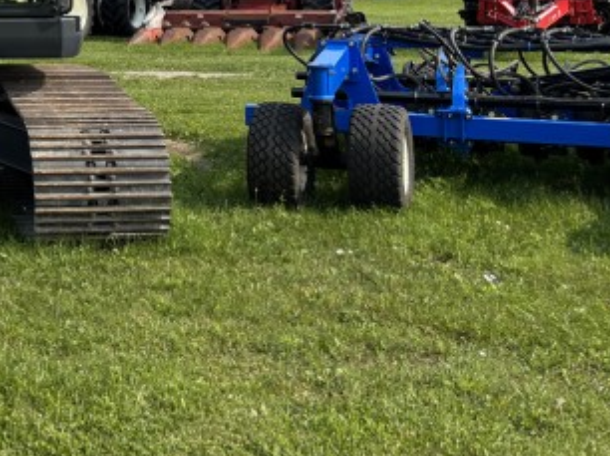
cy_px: -112
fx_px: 1197
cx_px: -161
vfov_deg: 20.1
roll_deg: +1.2
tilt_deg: +4.4
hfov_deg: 25.1
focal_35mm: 68
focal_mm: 5.96
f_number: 1.6
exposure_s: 1/3311
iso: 50
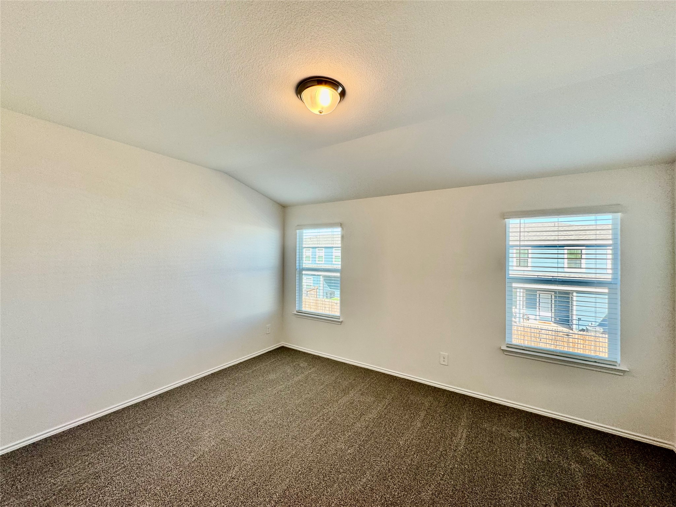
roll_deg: -0.9
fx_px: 273
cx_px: 338
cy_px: 254
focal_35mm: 14
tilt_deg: +0.2
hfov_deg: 102.1
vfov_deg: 85.7
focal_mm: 2.22
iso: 100
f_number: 2.2
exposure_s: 1/120
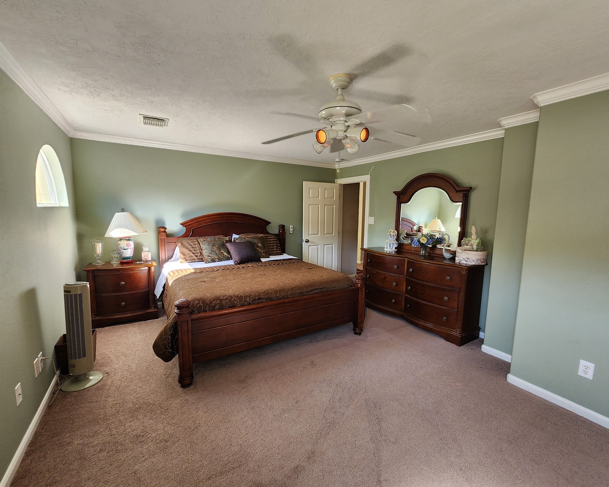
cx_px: 314
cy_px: 248
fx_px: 252
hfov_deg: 100.7
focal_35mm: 14
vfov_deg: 88.0
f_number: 2.2
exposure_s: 1/60
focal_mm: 2.2
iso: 125
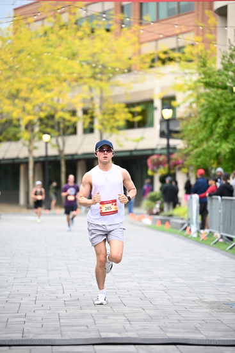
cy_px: 176
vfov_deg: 15.8
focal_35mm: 130
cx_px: 118
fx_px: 1272
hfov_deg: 10.6
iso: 1000
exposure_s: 1/2000
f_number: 2.8
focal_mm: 130
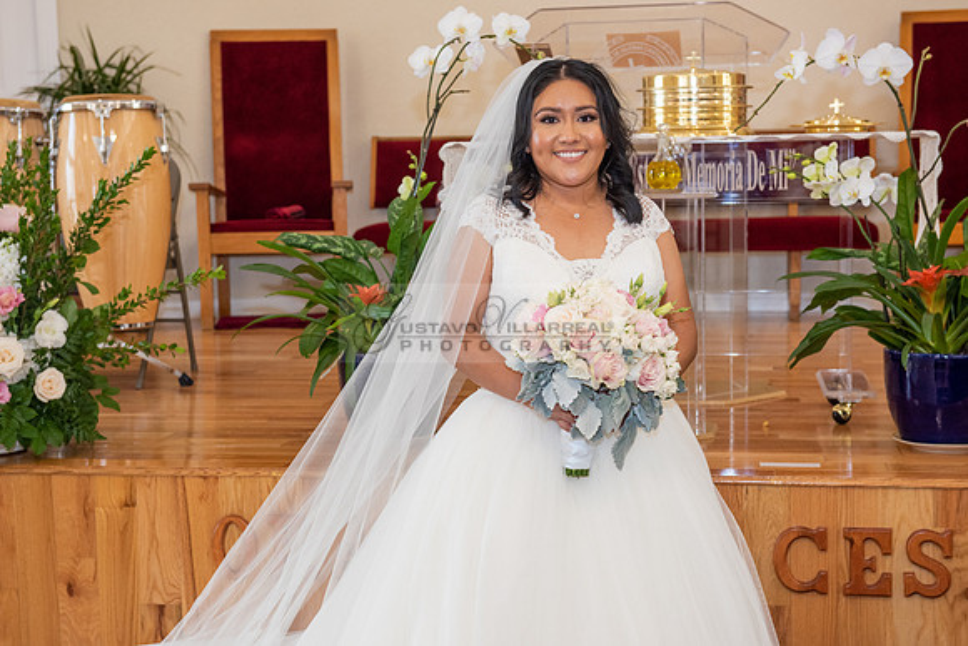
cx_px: 484
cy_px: 323
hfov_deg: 32.8
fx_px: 1645
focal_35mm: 61
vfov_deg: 22.2
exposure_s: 1/160
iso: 1000
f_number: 4.5
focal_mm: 58
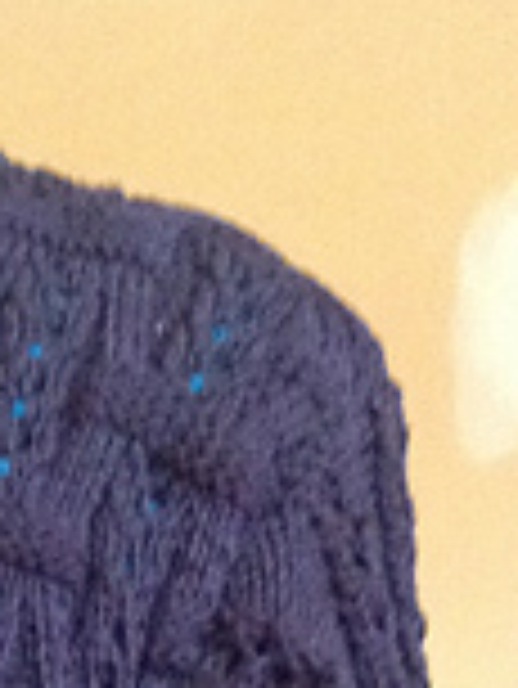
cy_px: 1389
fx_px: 2909
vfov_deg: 12.0
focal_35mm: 146
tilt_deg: -6.0
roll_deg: +1.1
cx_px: -324
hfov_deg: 9.8
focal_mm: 4.28
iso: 640
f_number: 2.4
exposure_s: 1/15
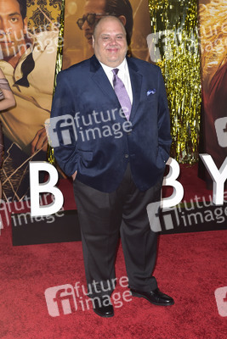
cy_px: 170
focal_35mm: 50
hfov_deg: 27.0
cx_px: 114
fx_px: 472
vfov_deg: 39.6
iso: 1250
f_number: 6.3
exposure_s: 1/250
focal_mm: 50
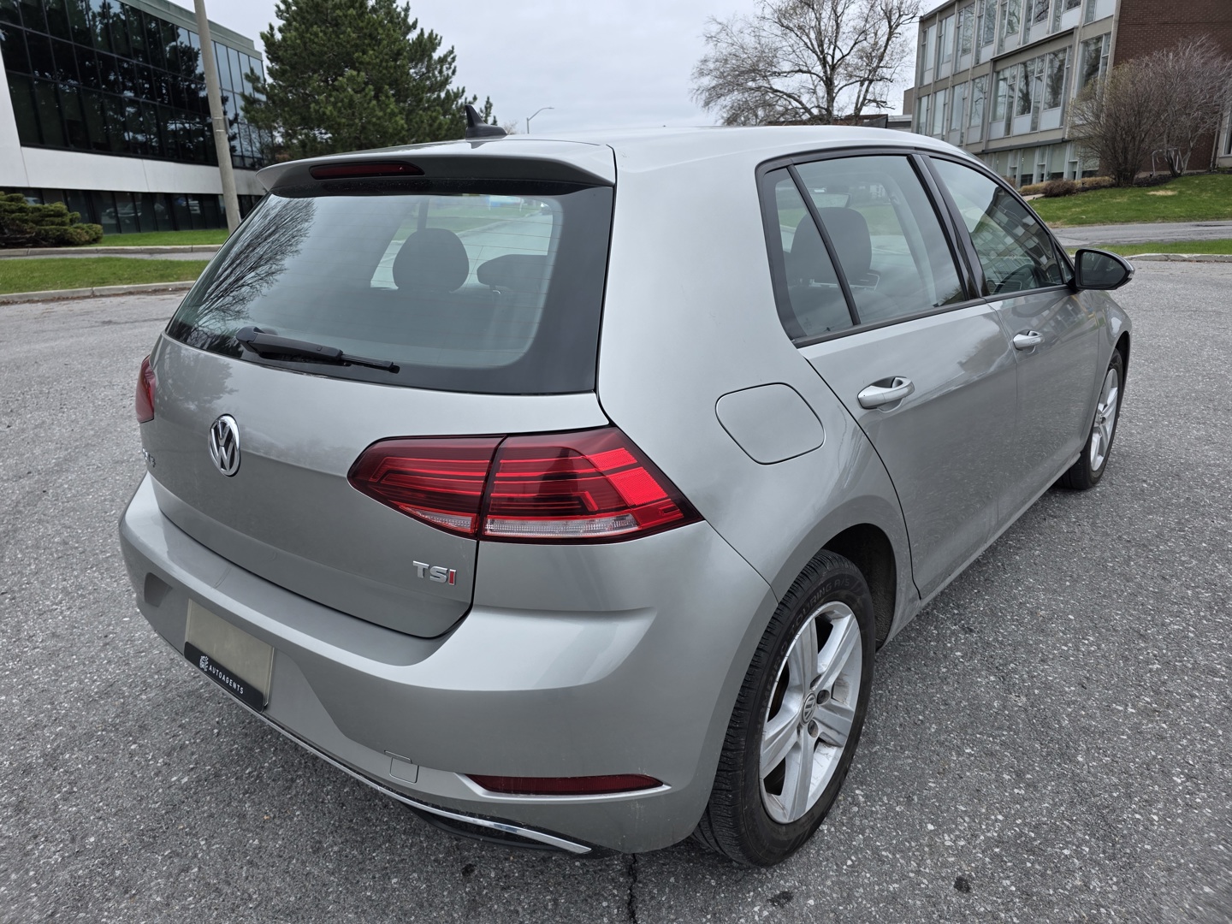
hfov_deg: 73.9
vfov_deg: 58.9
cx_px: 616
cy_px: 462
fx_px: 819
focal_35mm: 23
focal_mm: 6.3
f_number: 1.7
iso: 80
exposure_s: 1/3001
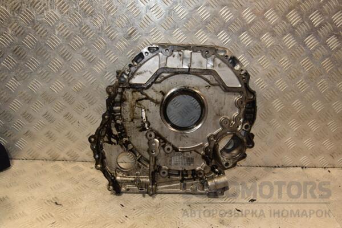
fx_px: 356
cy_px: 114
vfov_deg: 35.5
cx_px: 171
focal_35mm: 38
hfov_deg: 51.3
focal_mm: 25
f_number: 5
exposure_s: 1/200
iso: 800
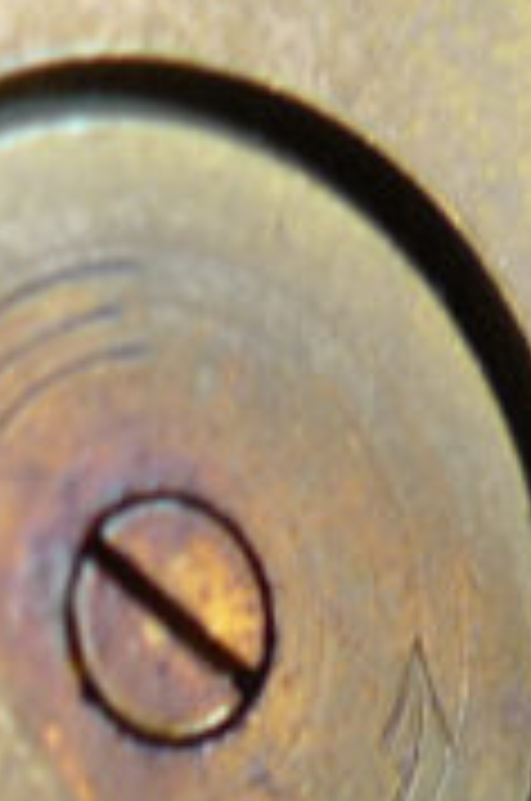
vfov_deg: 13.0
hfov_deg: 9.4
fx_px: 3198
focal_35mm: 144
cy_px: 1418
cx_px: -58
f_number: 2
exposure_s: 1/30
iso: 125
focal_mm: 5.1
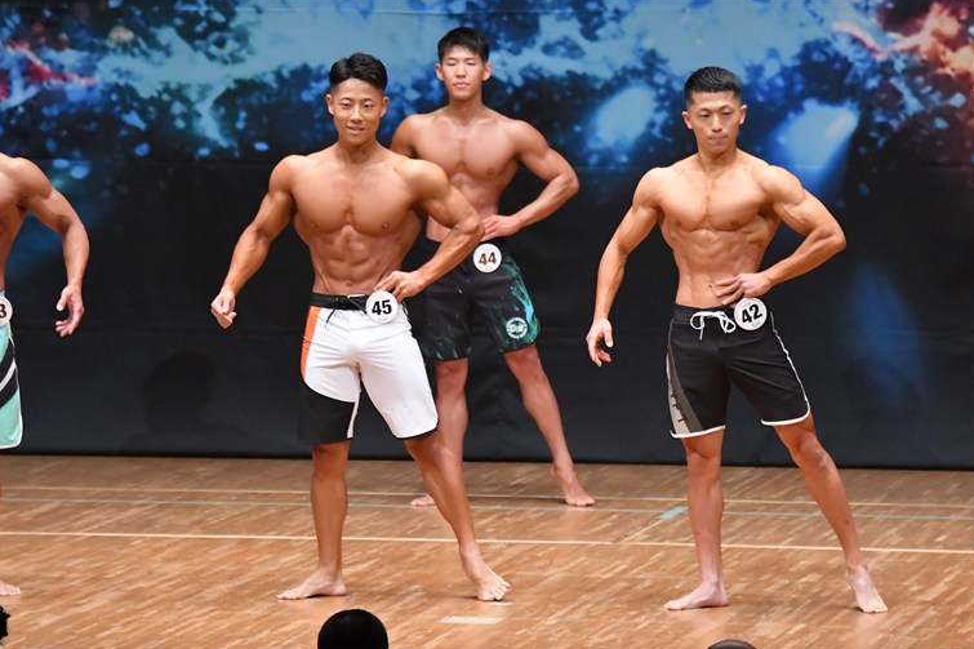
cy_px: 328
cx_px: 479
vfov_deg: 5.0
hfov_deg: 7.4
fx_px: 7492
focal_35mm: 277
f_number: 5.6
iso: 8000
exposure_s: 1/400
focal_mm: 180
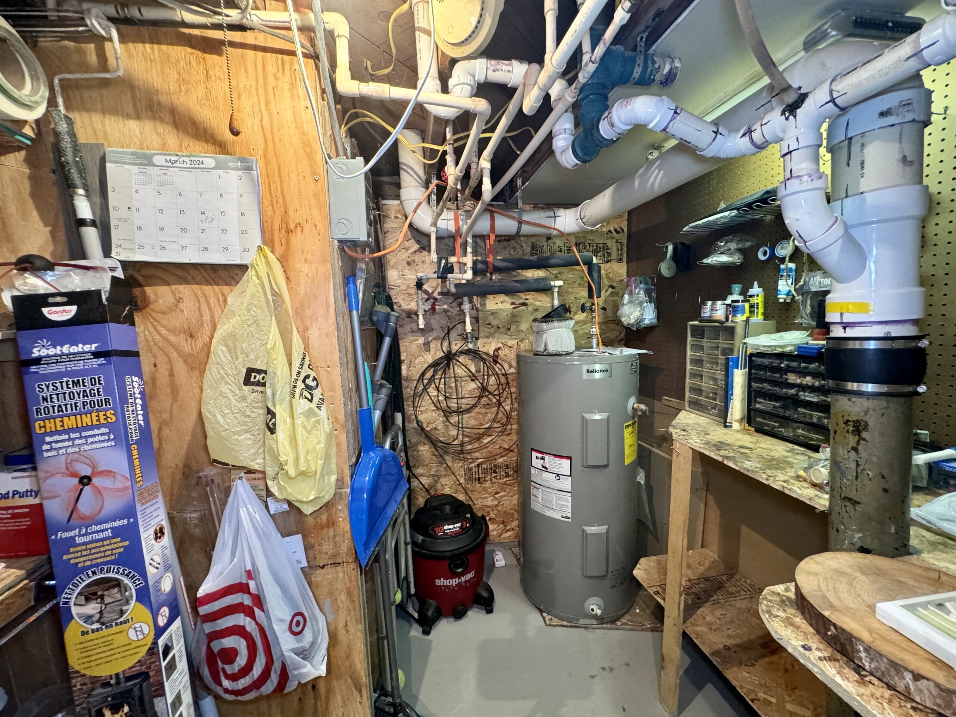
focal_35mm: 14
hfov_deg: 102.1
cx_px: 478
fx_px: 387
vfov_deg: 85.7
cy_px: 358
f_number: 2.2
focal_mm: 2.22
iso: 500
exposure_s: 1/60
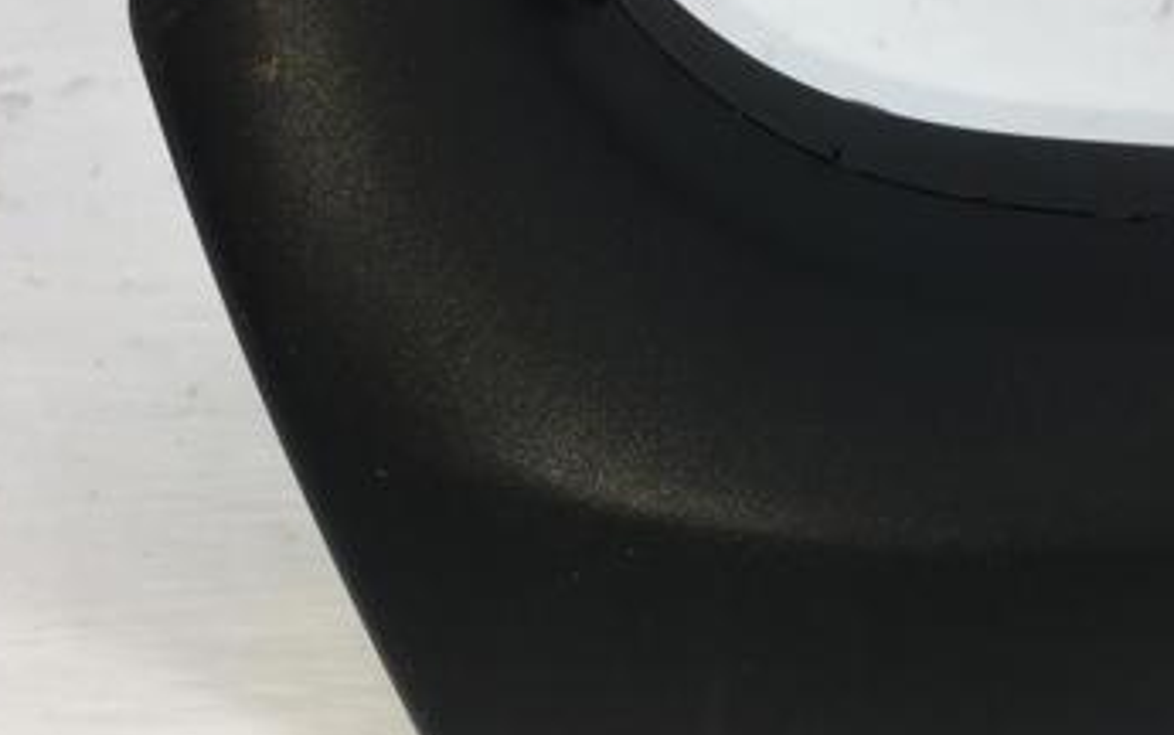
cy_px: 327
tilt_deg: -32.1
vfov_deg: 22.8
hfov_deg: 35.4
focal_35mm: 57
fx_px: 1825
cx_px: 769
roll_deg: -2.1
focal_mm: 4.15
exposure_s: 1/469
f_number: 2.2
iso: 25
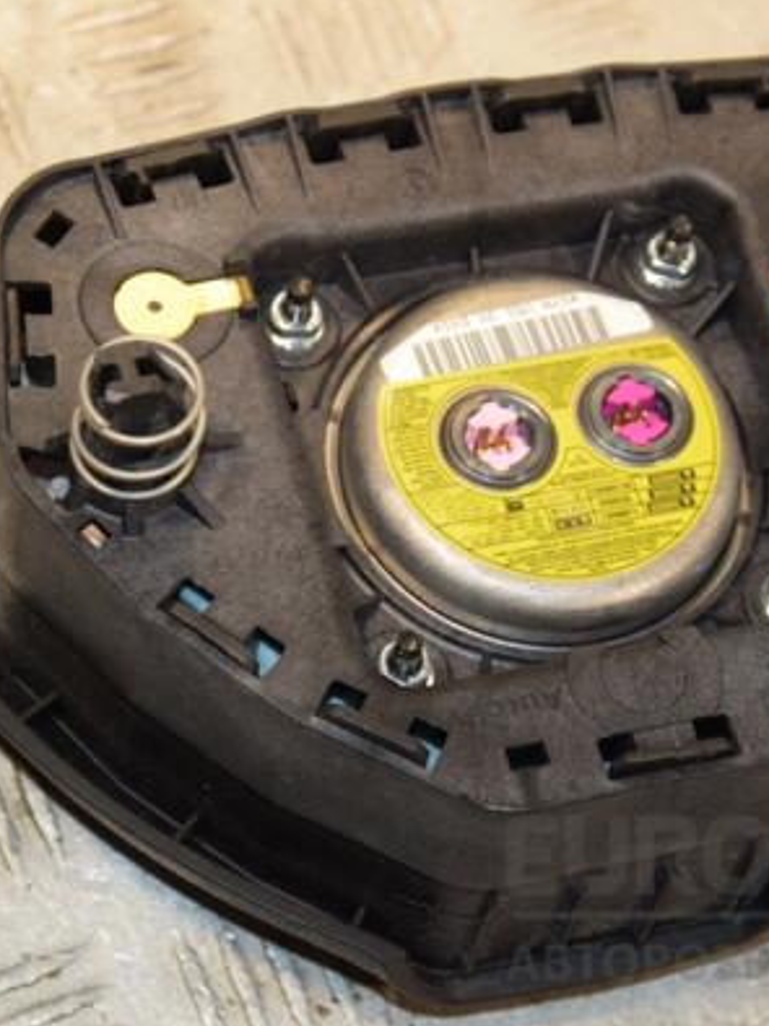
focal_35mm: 114
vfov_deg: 17.3
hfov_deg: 13.0
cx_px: 457
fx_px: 3379
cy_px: 509
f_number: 5.6
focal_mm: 52
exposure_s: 1/200
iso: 800
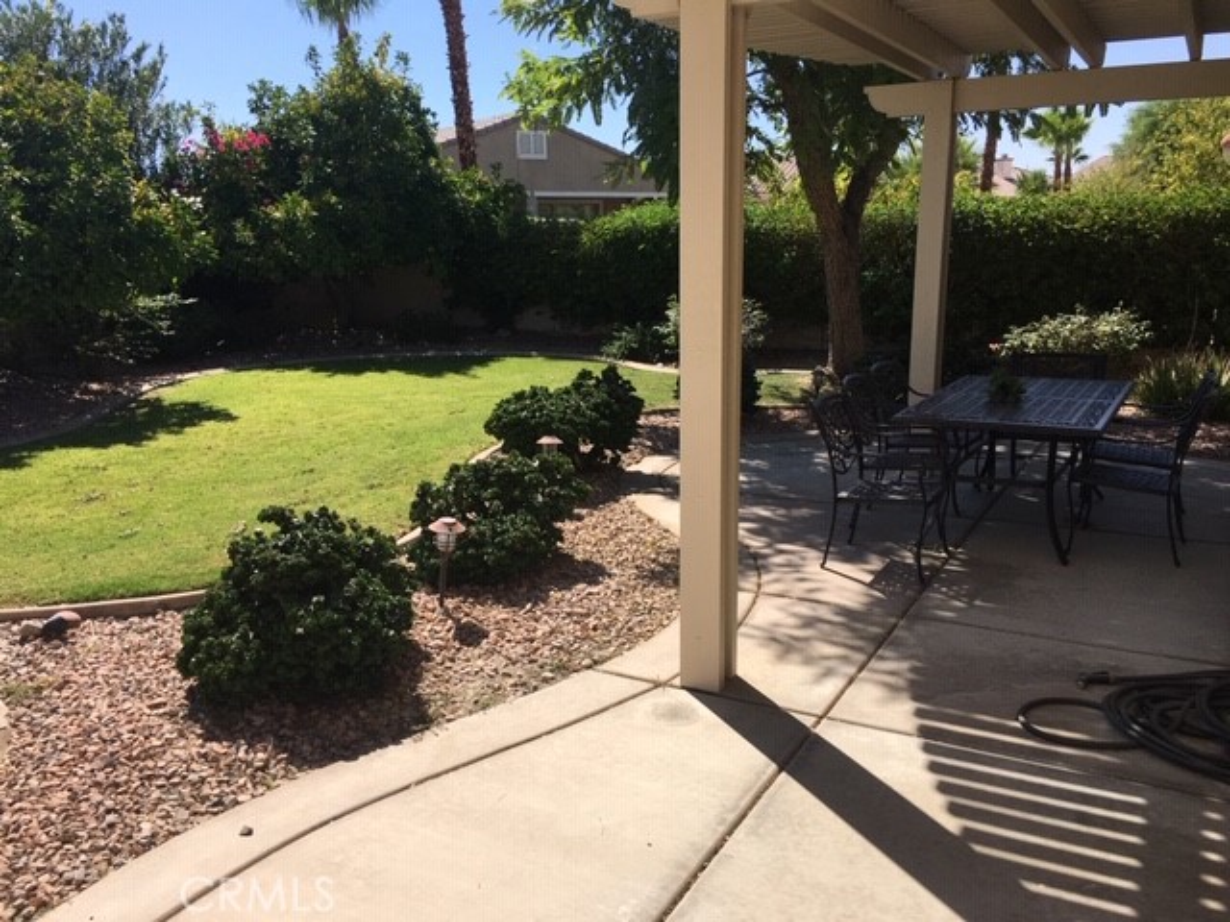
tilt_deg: -10.7
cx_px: 615
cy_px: 461
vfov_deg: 48.2
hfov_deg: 61.7
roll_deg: +1.0
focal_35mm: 29
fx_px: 1030
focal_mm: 4.15
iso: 25
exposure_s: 1/1709
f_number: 2.2
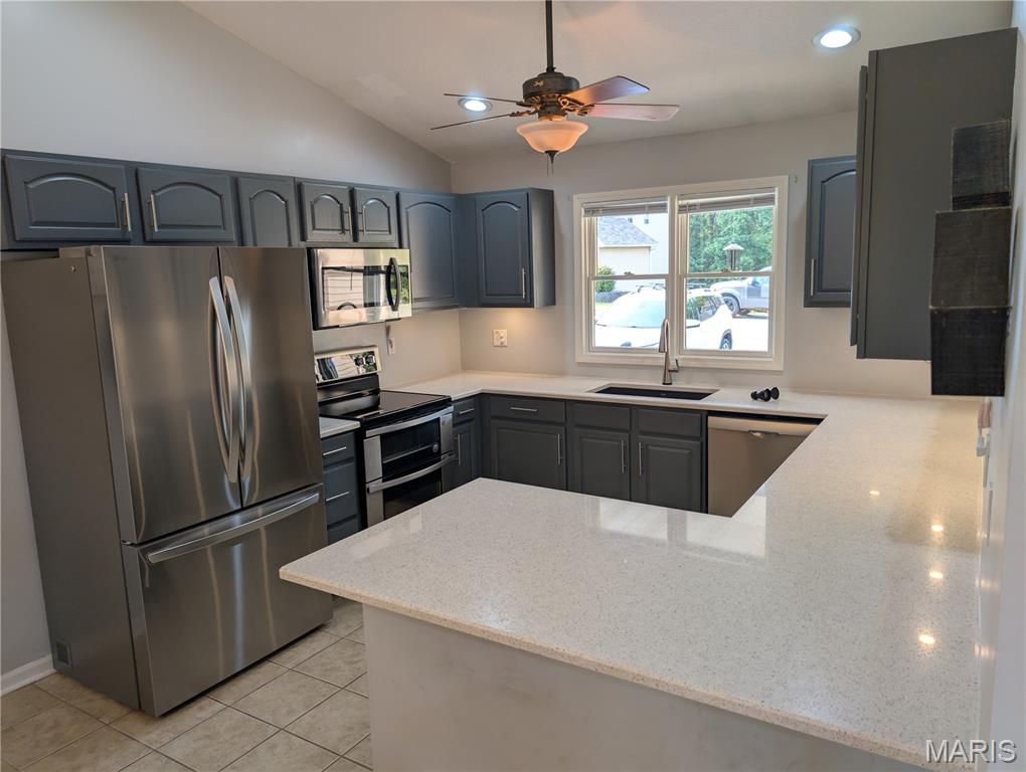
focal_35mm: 24
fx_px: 712
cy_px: 386
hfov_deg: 71.5
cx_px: 513
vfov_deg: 56.9
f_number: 1.68
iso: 61
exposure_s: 1/120
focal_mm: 6.9
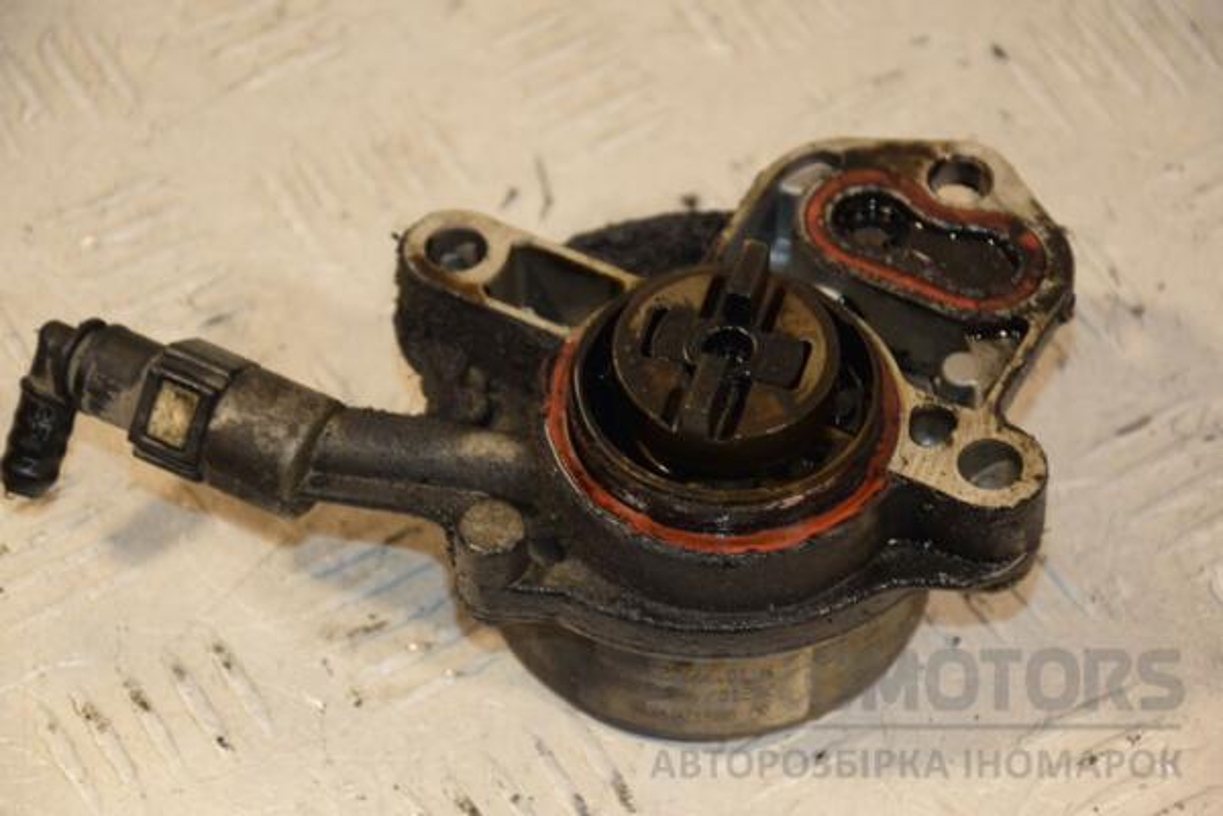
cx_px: 612
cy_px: 408
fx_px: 4586
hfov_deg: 15.2
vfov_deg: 10.2
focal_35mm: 135
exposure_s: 1/160
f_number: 5.6
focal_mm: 90
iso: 800
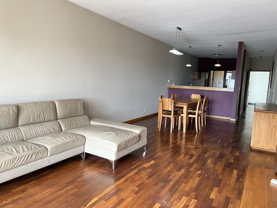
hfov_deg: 67.3
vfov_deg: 53.1
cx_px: 138
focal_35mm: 26
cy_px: 104
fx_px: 208
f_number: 1.5
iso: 250
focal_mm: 5.7
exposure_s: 1/50
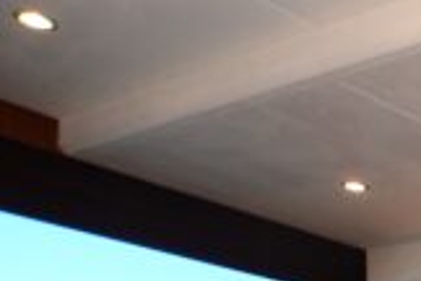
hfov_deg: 18.7
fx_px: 830
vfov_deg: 16.1
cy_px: 511
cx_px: 832
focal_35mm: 71
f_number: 4.5
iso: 400
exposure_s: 1/60
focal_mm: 10
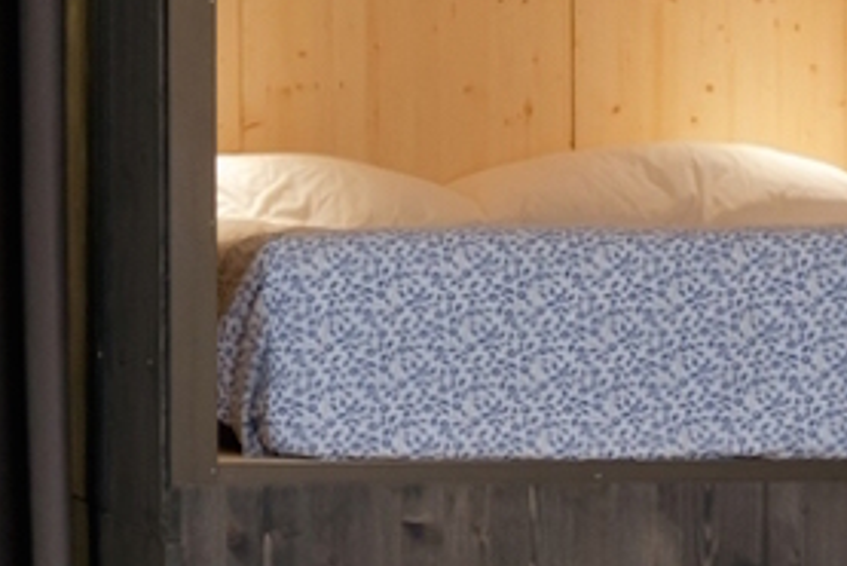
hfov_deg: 16.9
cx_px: -257
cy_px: 323
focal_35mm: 114
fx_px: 2683
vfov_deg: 12.0
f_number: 8
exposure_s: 1/5
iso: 400
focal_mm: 20
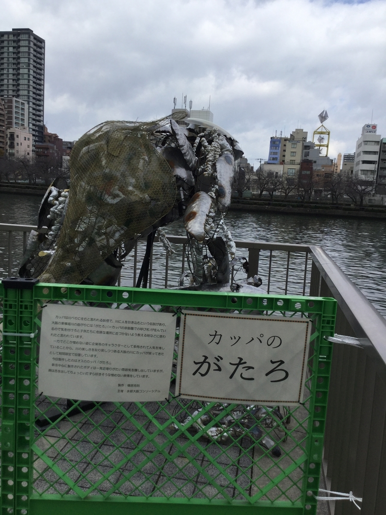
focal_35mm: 31
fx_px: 461
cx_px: 193
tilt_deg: -3.4
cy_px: 258
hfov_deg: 45.4
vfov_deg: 58.4
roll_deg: -2.2
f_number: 2.4
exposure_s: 1/1335
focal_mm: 3.3
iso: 25
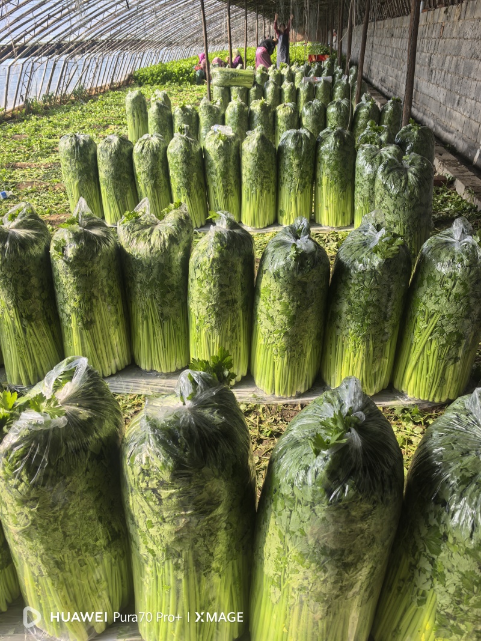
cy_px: 320
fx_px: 500
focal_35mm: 27
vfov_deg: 65.3
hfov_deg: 51.3
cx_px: 240
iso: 50
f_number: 2
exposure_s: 1/773
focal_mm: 6.98
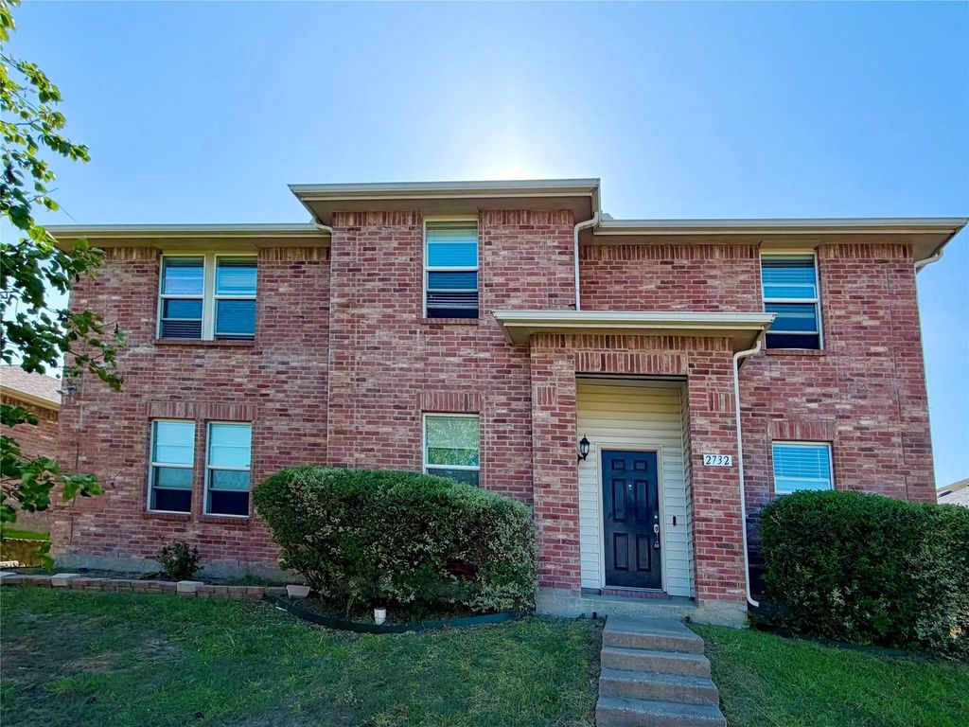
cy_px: 364
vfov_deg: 85.7
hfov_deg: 102.1
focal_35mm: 14
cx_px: 484
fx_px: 392
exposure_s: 1/770
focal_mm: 2.22
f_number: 2.2
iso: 25
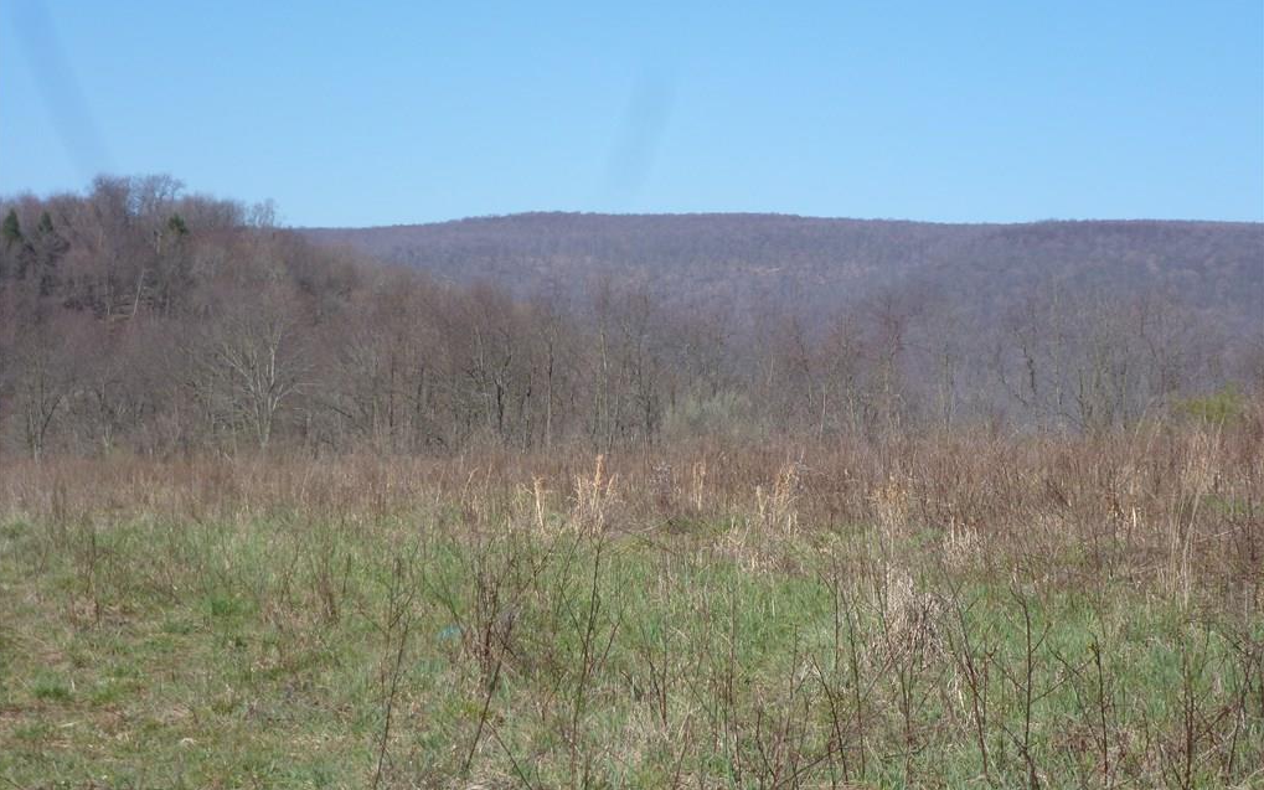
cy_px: 375
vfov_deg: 20.0
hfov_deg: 31.5
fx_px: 2239
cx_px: 630
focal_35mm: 65
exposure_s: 1/500
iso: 100
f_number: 4.5
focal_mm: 10.9
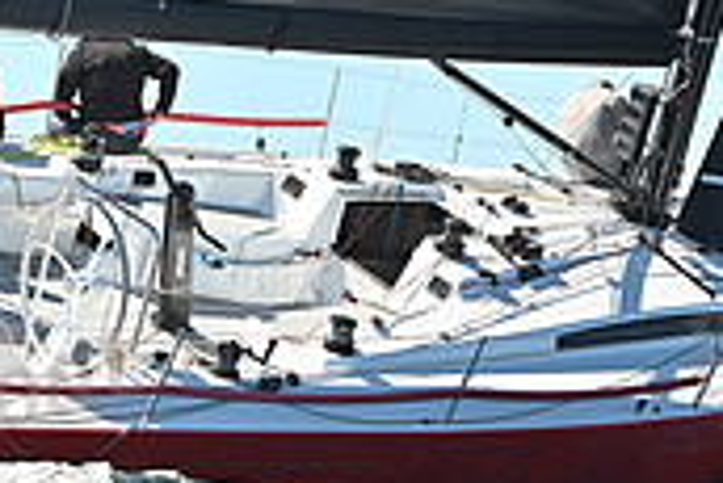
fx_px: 4744
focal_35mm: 236
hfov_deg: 8.7
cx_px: 471
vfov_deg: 5.8
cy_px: 132
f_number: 5
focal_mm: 70
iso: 320
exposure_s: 1/1250
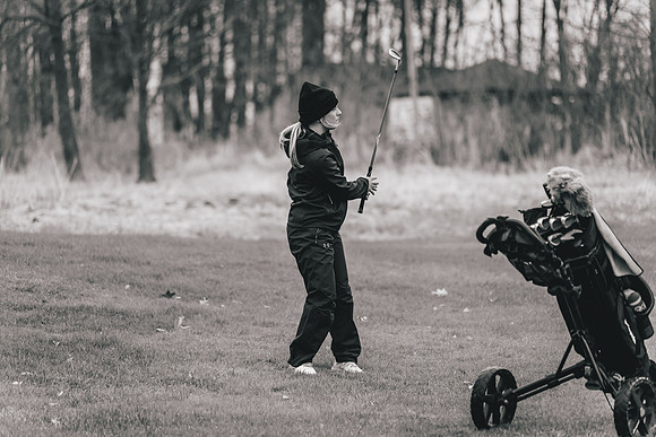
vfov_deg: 8.8
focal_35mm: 156
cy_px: 219
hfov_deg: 13.2
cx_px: 328
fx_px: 2837
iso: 640
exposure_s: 1/4000
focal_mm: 150
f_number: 2.8
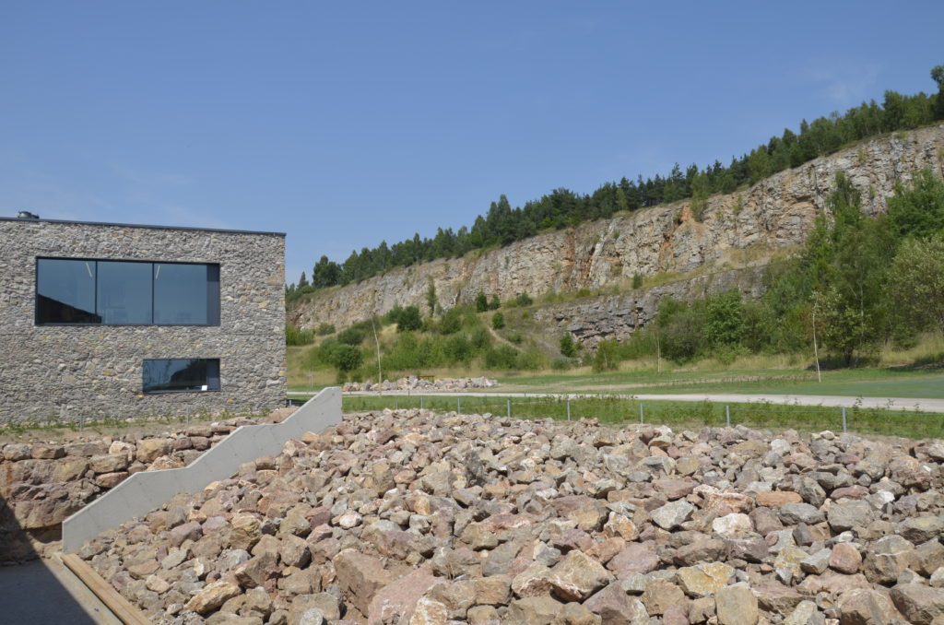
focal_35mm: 27
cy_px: 312
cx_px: 472
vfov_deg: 47.7
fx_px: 706
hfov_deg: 67.5
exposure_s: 1/320
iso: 100
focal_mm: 18
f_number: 9
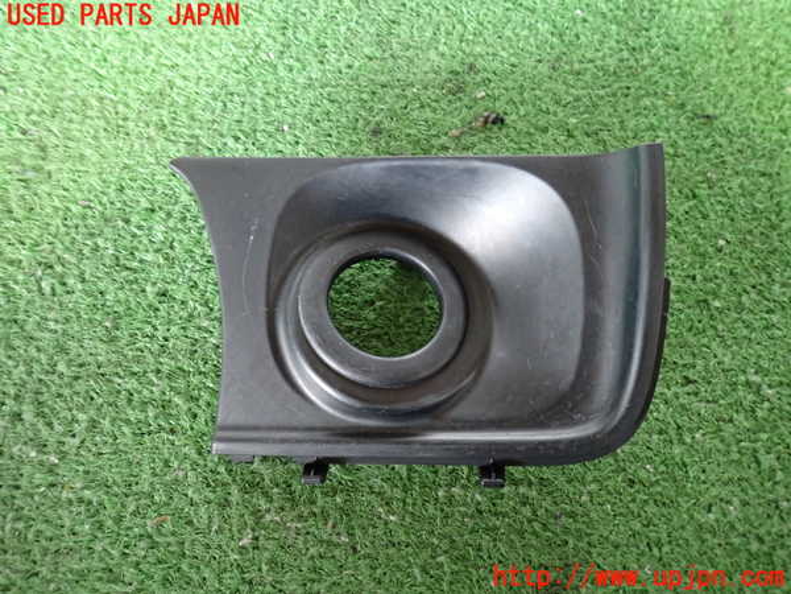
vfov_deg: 54.9
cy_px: 297
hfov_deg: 69.4
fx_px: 571
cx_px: 396
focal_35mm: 25
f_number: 2
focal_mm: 4.5
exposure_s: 1/30
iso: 640
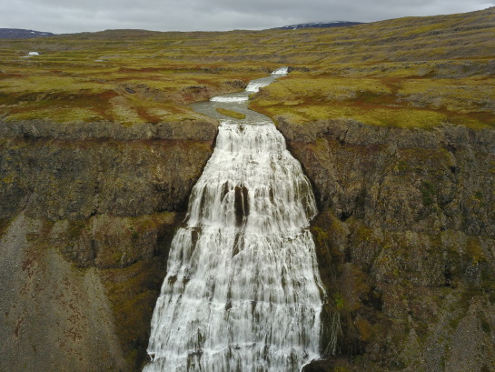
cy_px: 186
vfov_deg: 53.1
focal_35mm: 26
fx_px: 372
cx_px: 248
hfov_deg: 67.3
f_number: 2.2
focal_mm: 4.73
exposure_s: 1/50
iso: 155
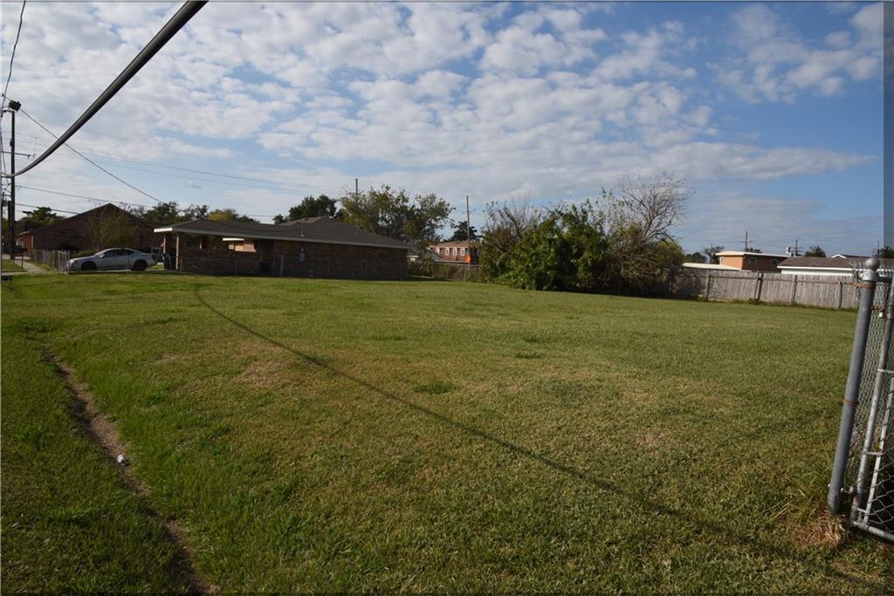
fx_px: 596
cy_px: 298
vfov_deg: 53.1
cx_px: 447
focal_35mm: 24
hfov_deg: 73.7
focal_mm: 24
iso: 800
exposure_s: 1/500
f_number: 20
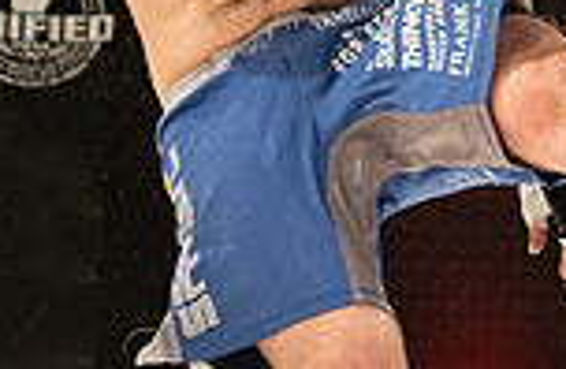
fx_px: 3325
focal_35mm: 213
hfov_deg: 9.5
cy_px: -138
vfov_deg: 6.3
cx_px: 761
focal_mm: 48
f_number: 2.8
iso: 1100
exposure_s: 1/1000
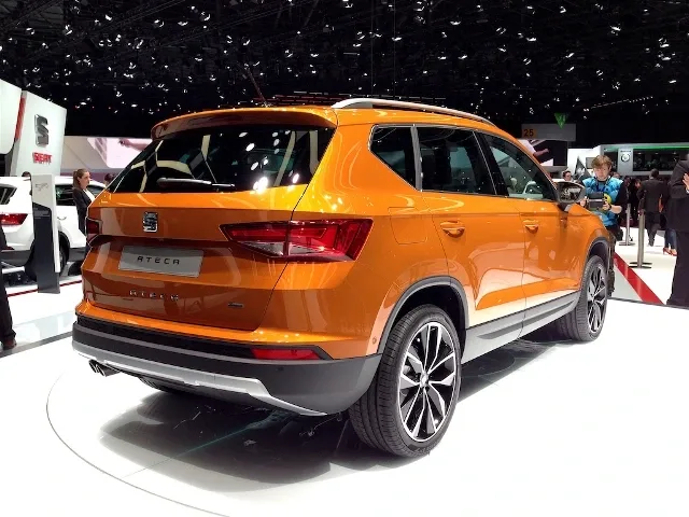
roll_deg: -0.1
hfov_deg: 55.4
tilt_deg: -5.4
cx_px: 344
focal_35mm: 33
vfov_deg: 42.9
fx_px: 657
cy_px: 258
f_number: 2.4
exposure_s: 1/146
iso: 50
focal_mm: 4.12
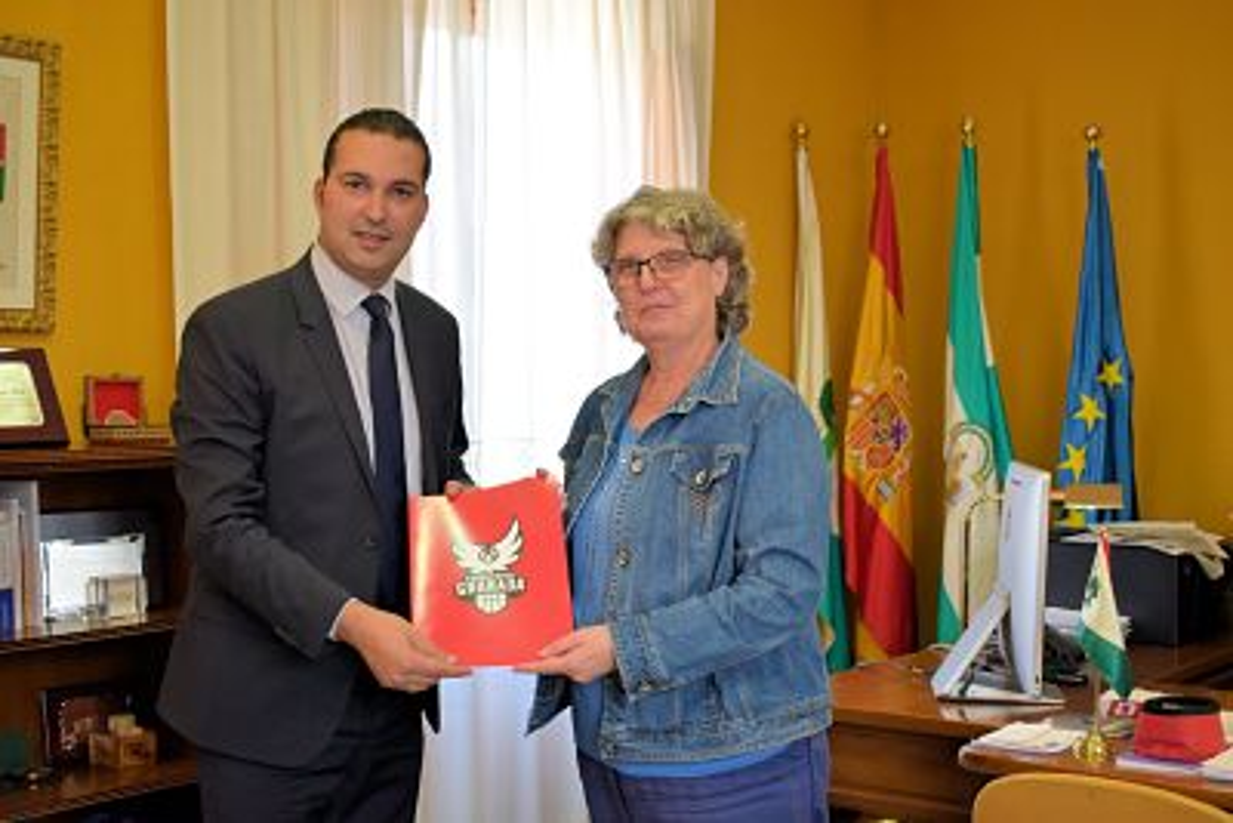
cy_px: 412
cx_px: 616
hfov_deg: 38.9
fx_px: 1747
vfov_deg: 26.5
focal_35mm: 51
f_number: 4.5
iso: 640
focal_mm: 34
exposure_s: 1/60
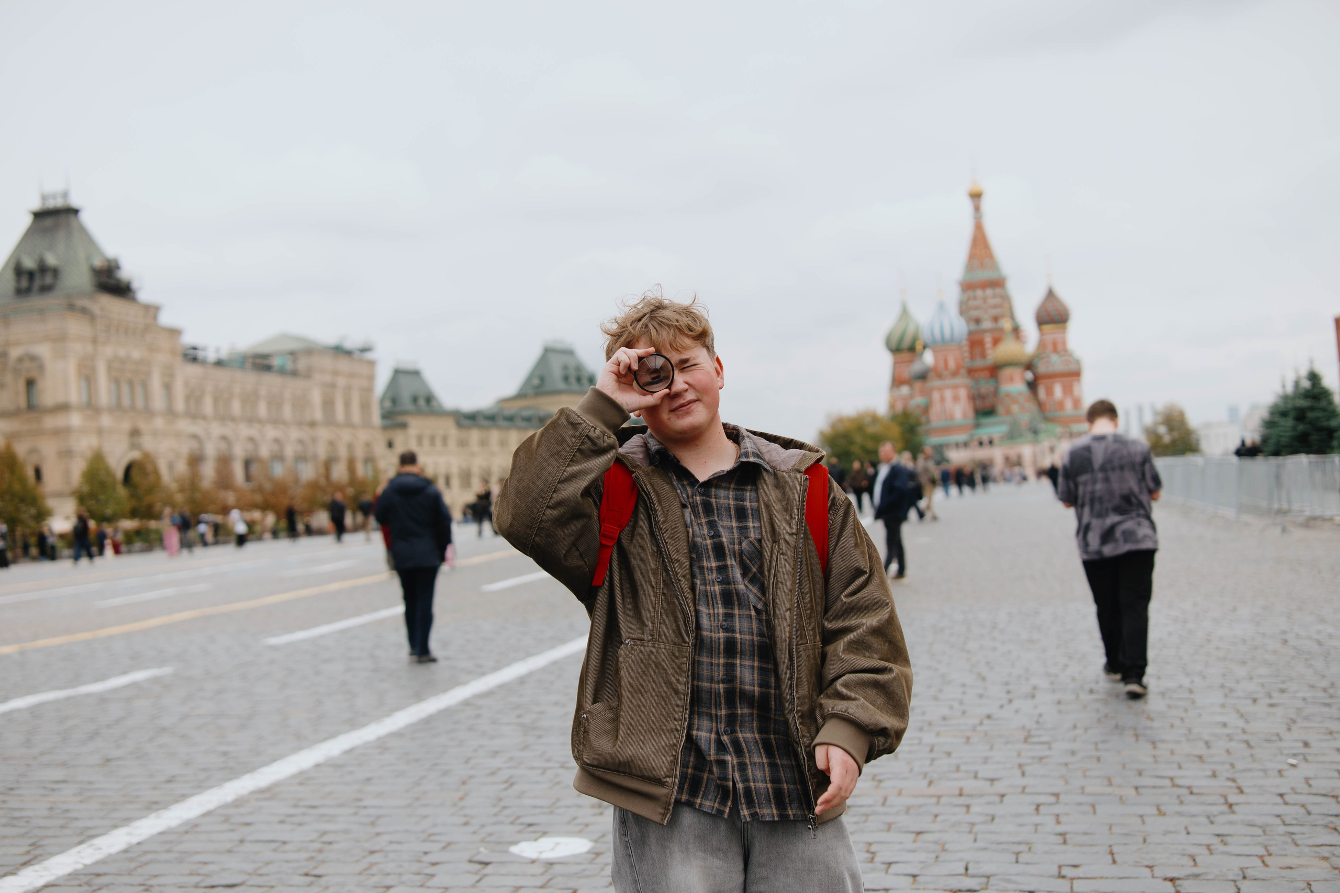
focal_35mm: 40
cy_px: 446
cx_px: 670
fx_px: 1507
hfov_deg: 47.9
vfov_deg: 33.0
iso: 100
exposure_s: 1/1600
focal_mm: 27
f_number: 1.8
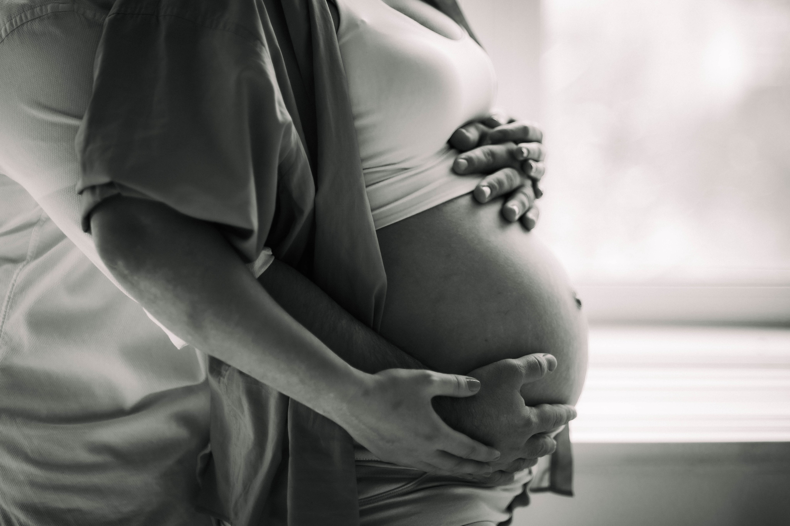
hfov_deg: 22.4
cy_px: 259
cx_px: 367
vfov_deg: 15.0
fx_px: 1995
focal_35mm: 91
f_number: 2
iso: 160
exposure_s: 1/160
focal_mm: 85
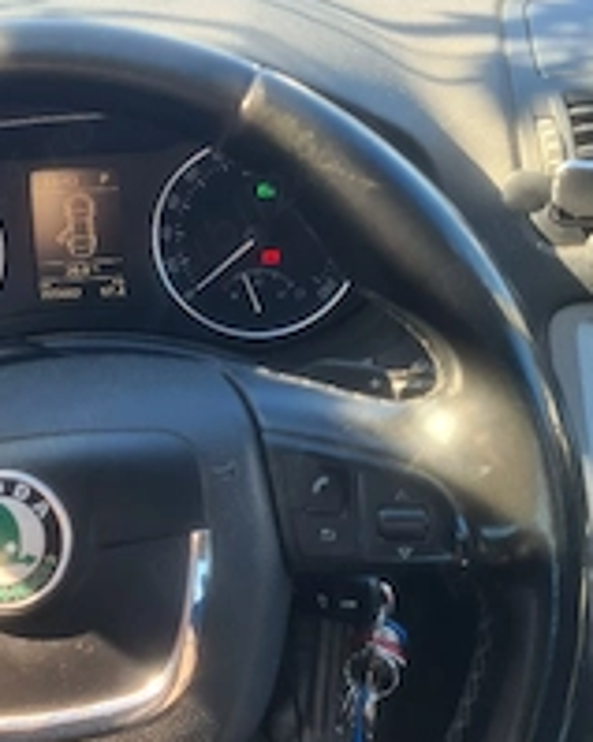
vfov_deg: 36.3
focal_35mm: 51
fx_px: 1120
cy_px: 250
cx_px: 48
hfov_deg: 28.4
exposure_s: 1/152
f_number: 1.8
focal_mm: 5.4
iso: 50
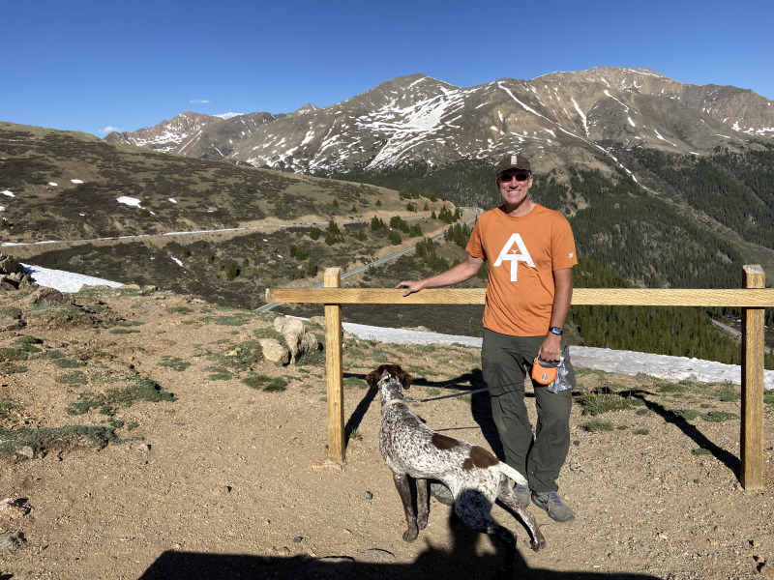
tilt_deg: -11.9
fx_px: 581
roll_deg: +1.6
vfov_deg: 53.1
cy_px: 290
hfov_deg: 67.3
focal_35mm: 26
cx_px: 387
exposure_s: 1/3401
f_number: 1.8
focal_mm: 4.25
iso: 32
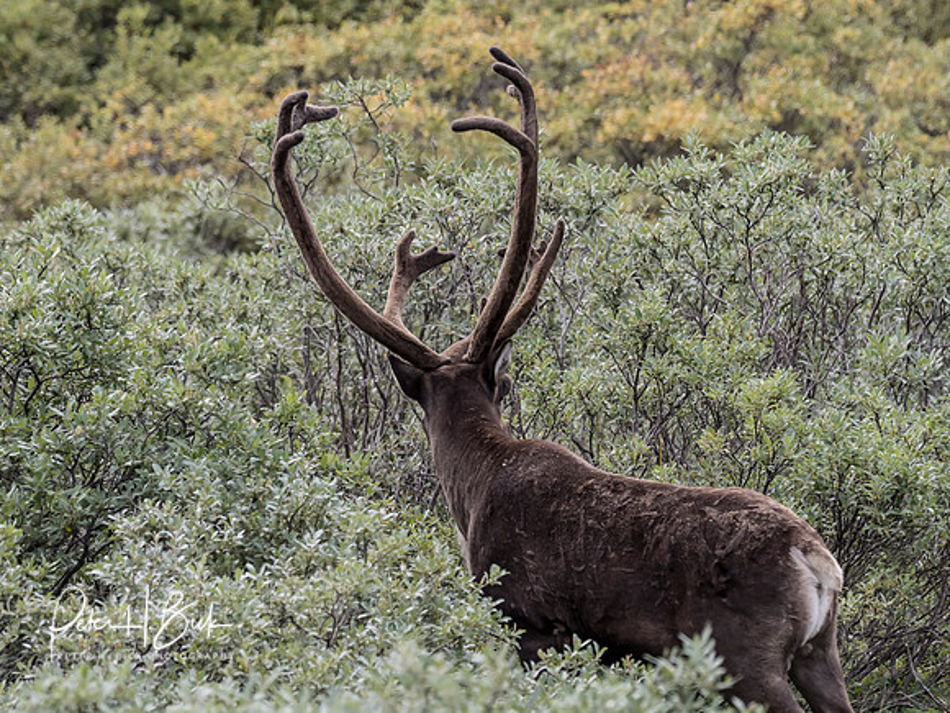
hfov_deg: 3.3
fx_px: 16494
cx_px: 475
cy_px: 356
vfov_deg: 2.5
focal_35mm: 601
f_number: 5
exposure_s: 1/800
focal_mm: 300
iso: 500
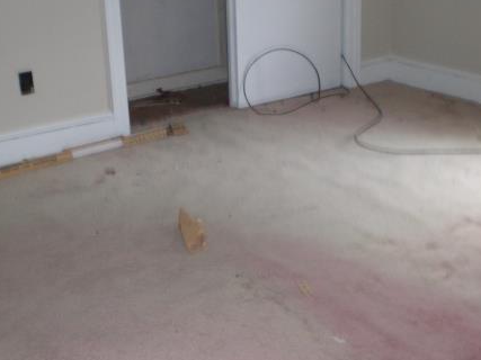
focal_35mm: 57
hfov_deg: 33.8
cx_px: 226
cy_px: 152
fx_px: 792
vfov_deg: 25.6
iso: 200
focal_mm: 6.3
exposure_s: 1/60
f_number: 3.1
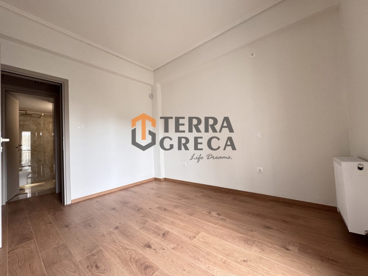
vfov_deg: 85.7
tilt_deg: +0.7
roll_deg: +3.5
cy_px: 138
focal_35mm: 14
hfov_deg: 102.1
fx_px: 149
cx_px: 184
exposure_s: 1/99
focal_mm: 2.22
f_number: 2.2
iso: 200
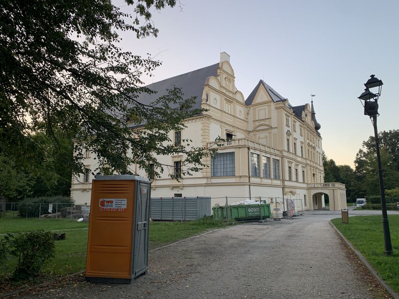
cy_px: 150
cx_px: 200
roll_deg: -0.8
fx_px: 300
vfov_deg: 53.1
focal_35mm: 26
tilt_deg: +8.6
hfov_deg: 67.3
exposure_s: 1/122
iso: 32
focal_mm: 4.25
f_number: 1.8
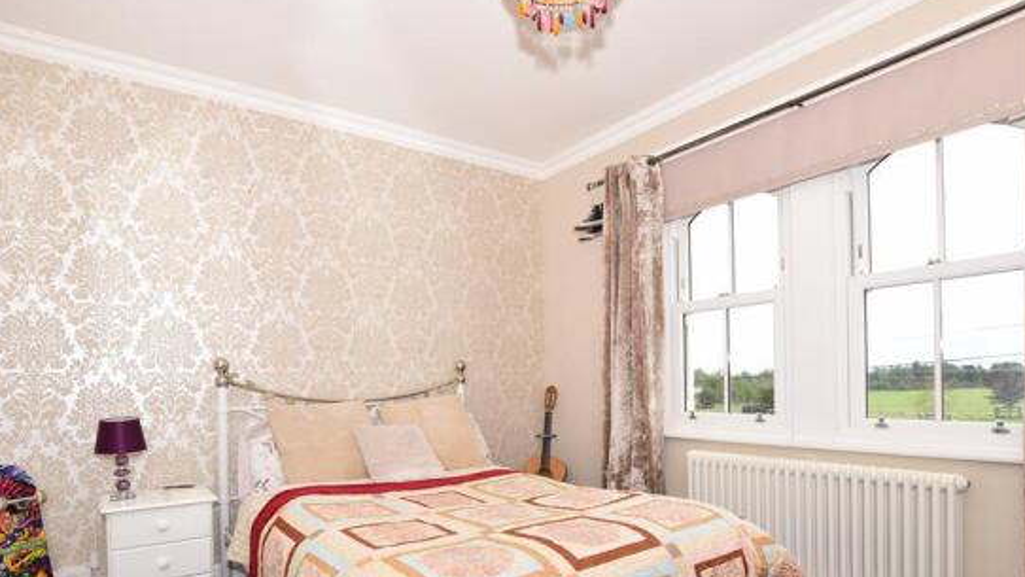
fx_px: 516
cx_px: 484
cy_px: 387
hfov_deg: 89.5
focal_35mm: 19
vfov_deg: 57.0
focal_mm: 10
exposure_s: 1/200
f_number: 9
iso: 400
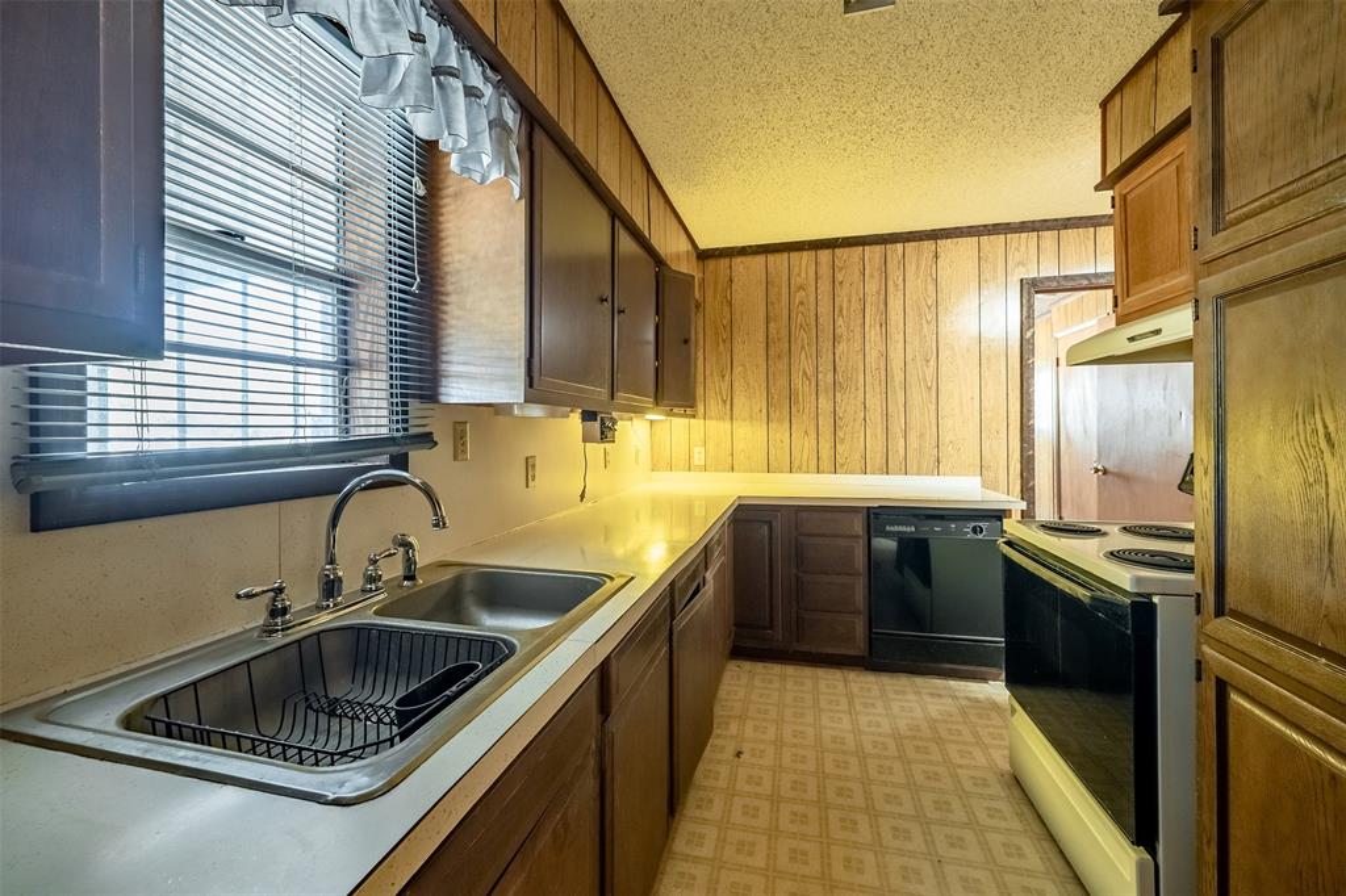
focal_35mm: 14
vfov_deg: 81.2
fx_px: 523
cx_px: 673
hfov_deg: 104.3
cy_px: 448
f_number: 8
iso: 3200
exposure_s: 1/25
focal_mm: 14
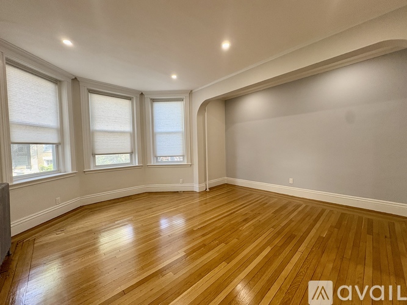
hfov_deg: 102.1
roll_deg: +1.1
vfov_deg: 85.7
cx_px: 204
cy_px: 152
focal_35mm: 14
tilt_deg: -2.4
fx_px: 165
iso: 125
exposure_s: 1/60
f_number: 2.2
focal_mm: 2.22
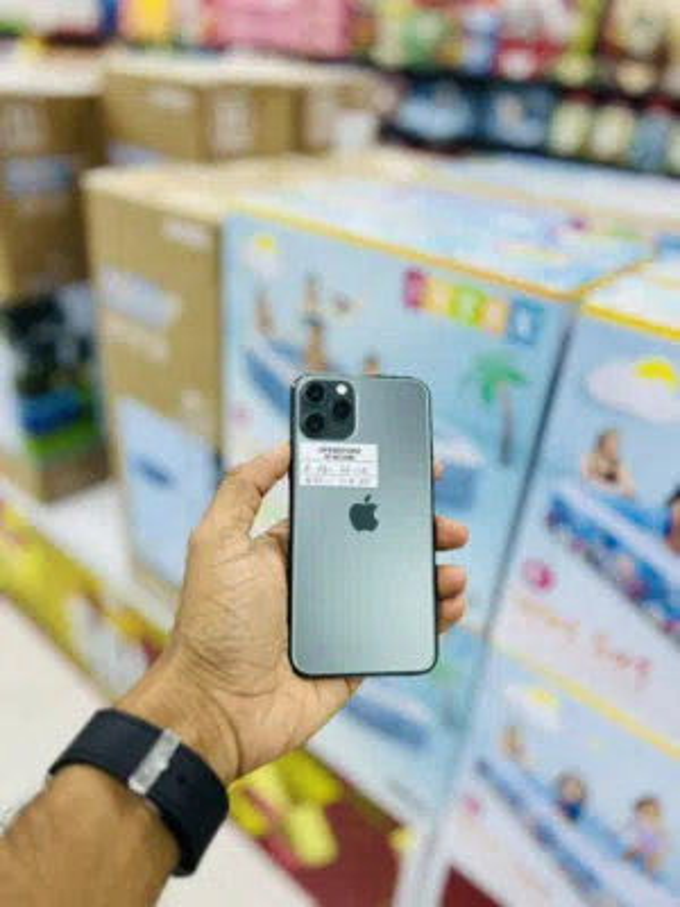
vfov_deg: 67.3
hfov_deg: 53.1
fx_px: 681
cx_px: 340
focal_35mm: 26
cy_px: 454
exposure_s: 1/135
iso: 32
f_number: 1.5
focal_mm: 5.7
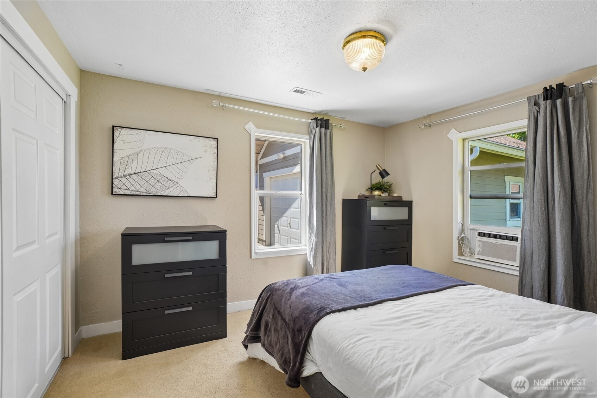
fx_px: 265
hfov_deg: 96.7
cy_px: 199
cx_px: 298
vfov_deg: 73.7
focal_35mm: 16
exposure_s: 1/60
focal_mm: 16
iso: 400
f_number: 8
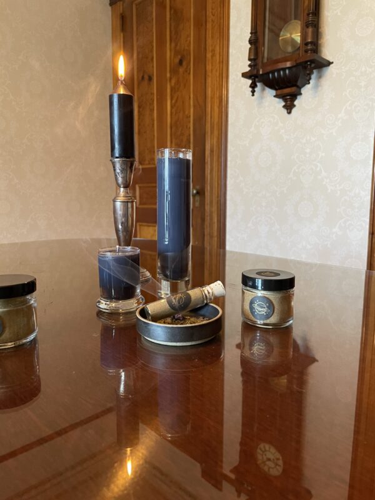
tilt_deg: -6.8
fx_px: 376
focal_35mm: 26
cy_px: 250
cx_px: 188
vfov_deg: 67.3
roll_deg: +0.0
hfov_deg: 53.1
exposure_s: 1/40
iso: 400
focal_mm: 4.2
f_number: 1.6
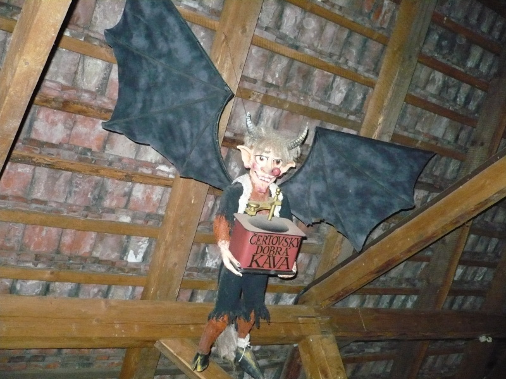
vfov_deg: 40.7
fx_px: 512
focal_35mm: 35
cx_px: 253
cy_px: 190
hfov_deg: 52.6
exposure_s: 1/30
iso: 640
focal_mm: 5.8
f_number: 2.8
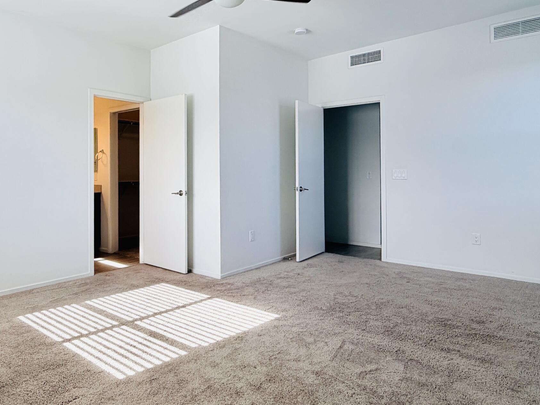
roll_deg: -1.7
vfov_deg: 54.5
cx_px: 194
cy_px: 166
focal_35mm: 25
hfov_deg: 68.0
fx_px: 390
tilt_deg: +1.6
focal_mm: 2.22
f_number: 2.2
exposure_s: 1/120
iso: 40
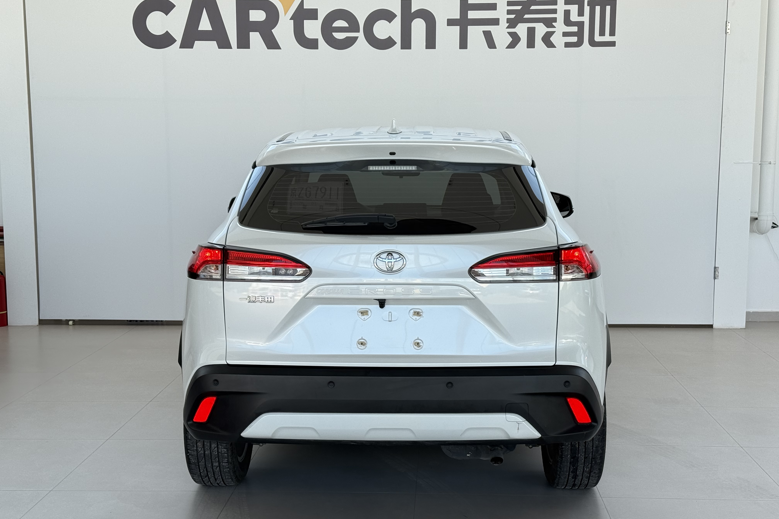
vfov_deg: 27.0
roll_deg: +0.4
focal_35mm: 50
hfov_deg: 39.6
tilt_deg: -6.1
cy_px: 270
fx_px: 1082
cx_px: 390
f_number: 1.78
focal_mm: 6.76
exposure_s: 1/553
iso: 100
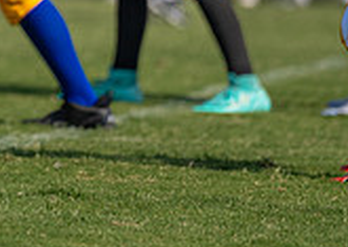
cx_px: -174
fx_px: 7582
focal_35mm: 769
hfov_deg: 2.6
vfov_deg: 1.9
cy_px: -186
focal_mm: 176
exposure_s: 1/4000
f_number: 2.8
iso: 160
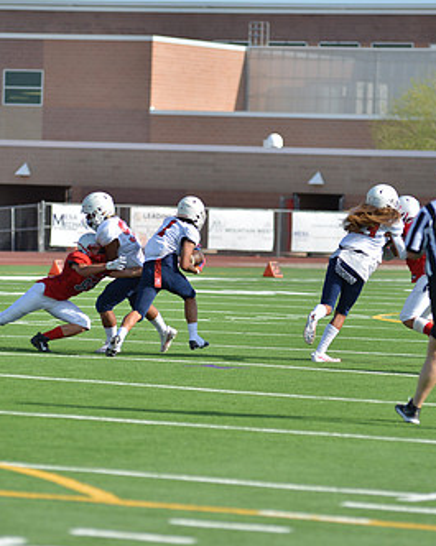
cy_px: 300
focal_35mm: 271
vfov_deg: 7.1
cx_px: 201
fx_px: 4377
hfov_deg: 5.7
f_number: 2.8
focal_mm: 165
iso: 100
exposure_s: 1/1600
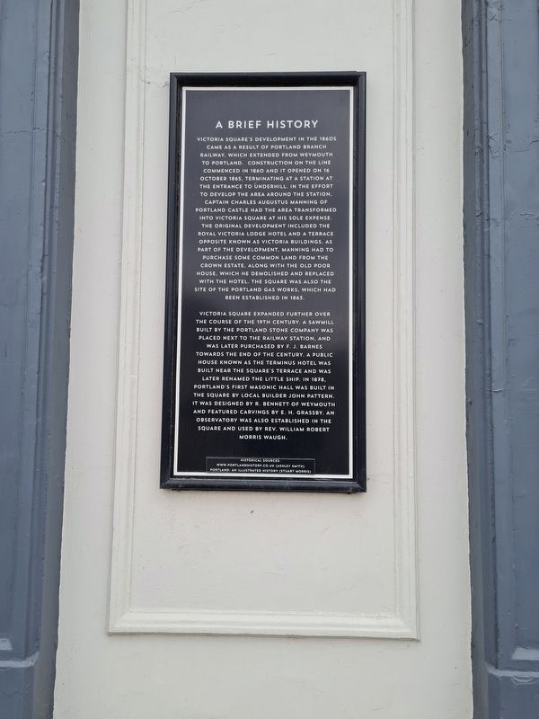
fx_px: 540
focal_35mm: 26
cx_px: 270
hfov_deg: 53.1
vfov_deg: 67.3
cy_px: 360
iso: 50
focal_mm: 5.4
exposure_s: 1/244
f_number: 1.8
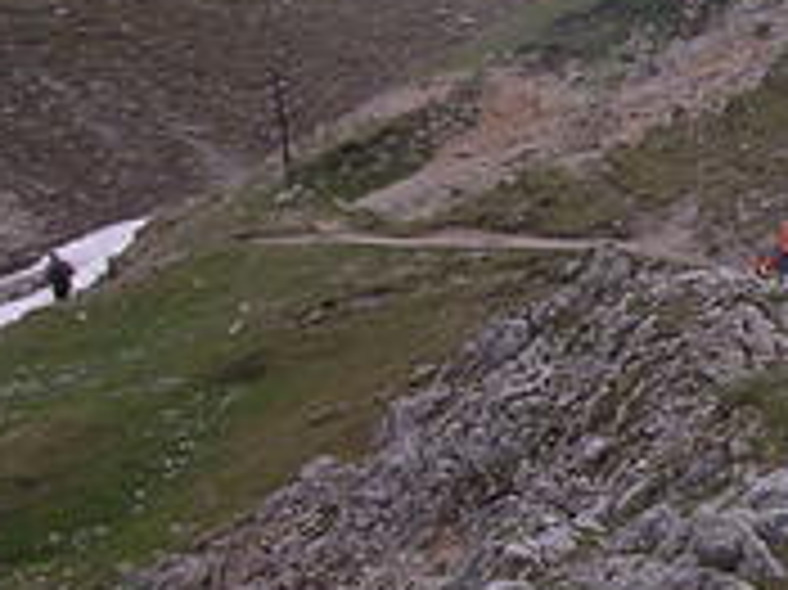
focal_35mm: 139
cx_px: 914
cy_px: 257
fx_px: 3162
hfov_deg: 13.8
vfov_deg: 10.7
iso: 100
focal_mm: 5.8
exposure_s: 1/327
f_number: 2.8
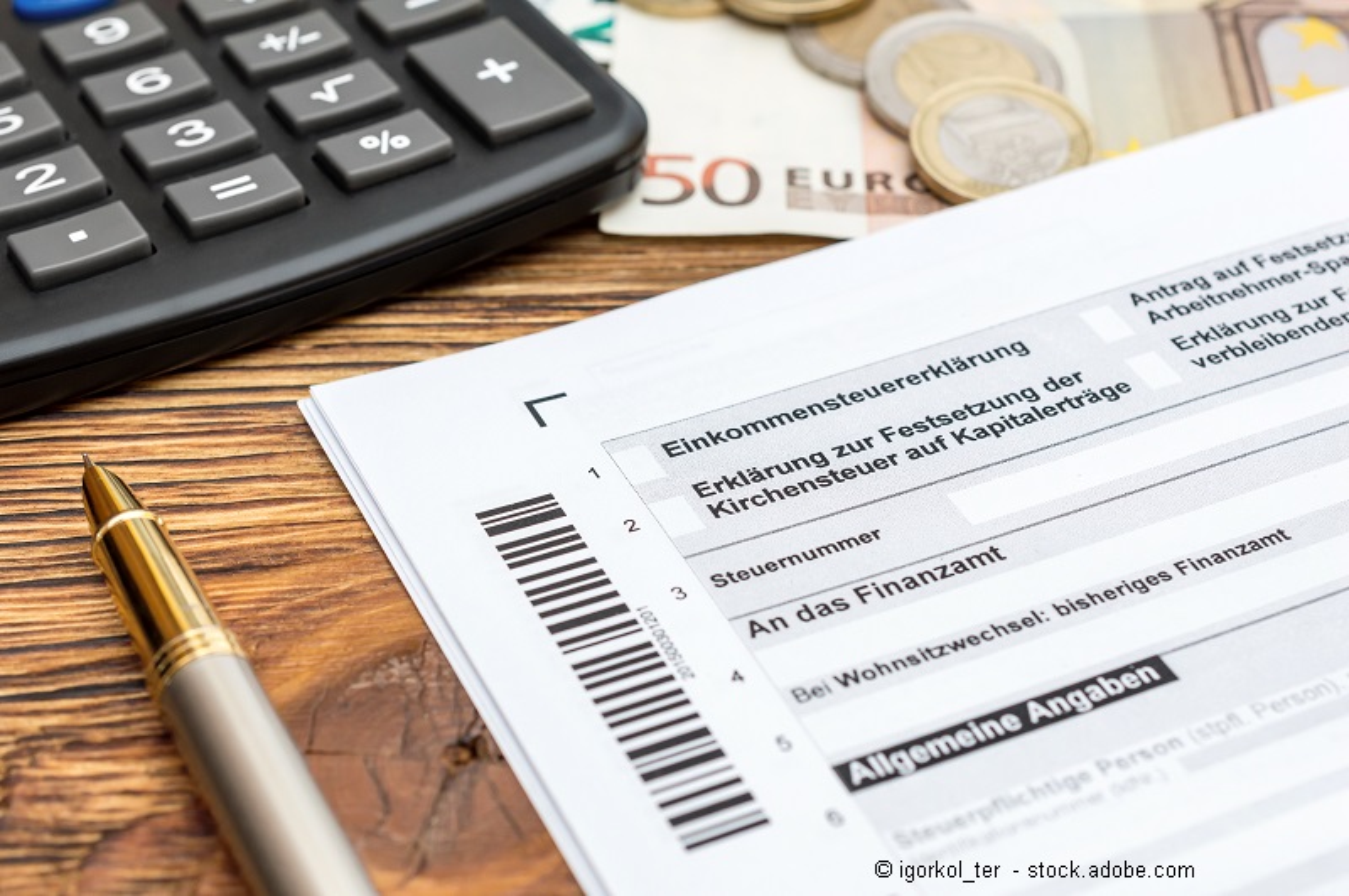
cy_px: 448
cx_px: 674
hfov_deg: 33.4
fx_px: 2245
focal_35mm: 60
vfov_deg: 22.6
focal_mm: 40
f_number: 10
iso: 200
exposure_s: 1/160
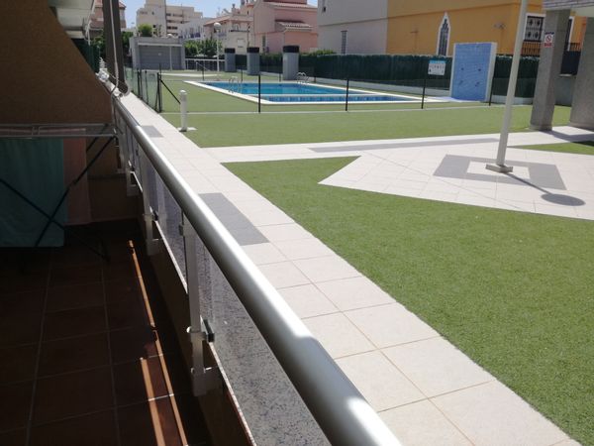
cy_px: 223
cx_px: 297
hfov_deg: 65.3
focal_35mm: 27
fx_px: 463
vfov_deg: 51.4
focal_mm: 3.79
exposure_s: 1/1792
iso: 50
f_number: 2
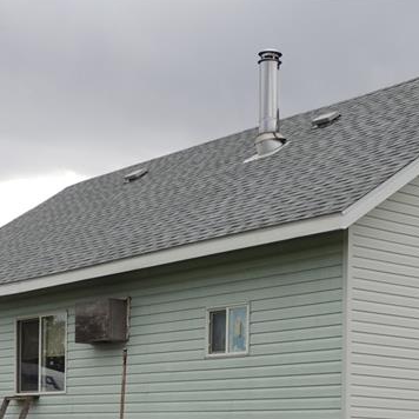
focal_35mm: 84
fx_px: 1150
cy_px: 447
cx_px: 188
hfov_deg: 20.6
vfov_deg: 19.8
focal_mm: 5.8
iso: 100
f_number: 3.2
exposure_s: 1/640
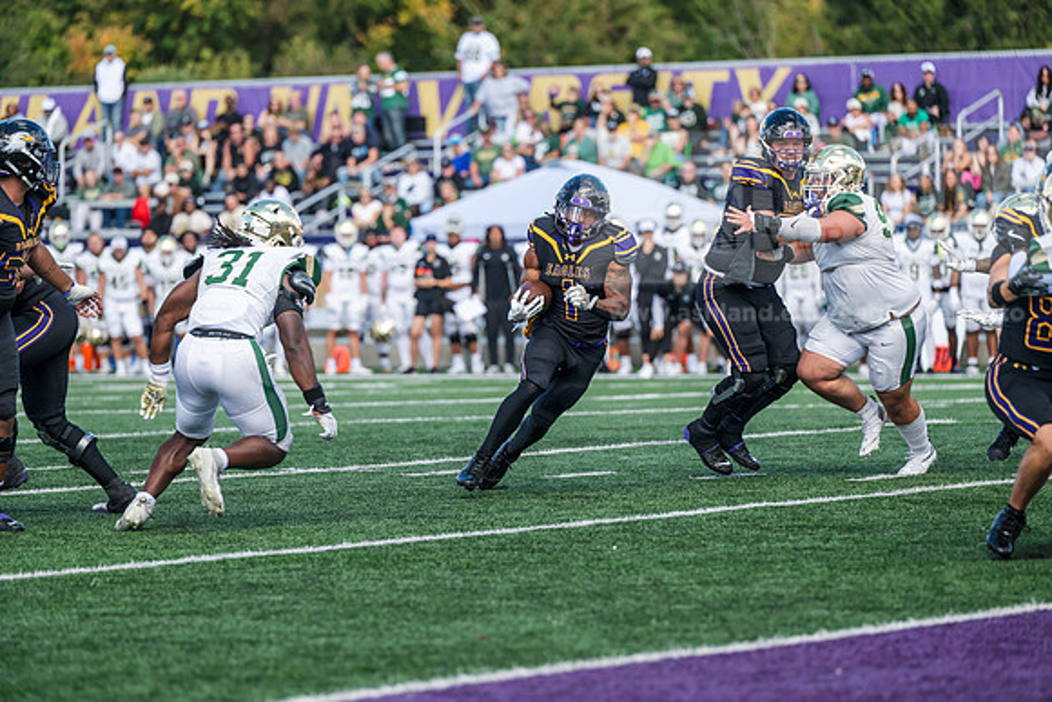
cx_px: 526
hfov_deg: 10.3
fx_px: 5846
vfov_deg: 6.9
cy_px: 351
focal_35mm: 200
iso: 320
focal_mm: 200
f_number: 3.5
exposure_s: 1/1250
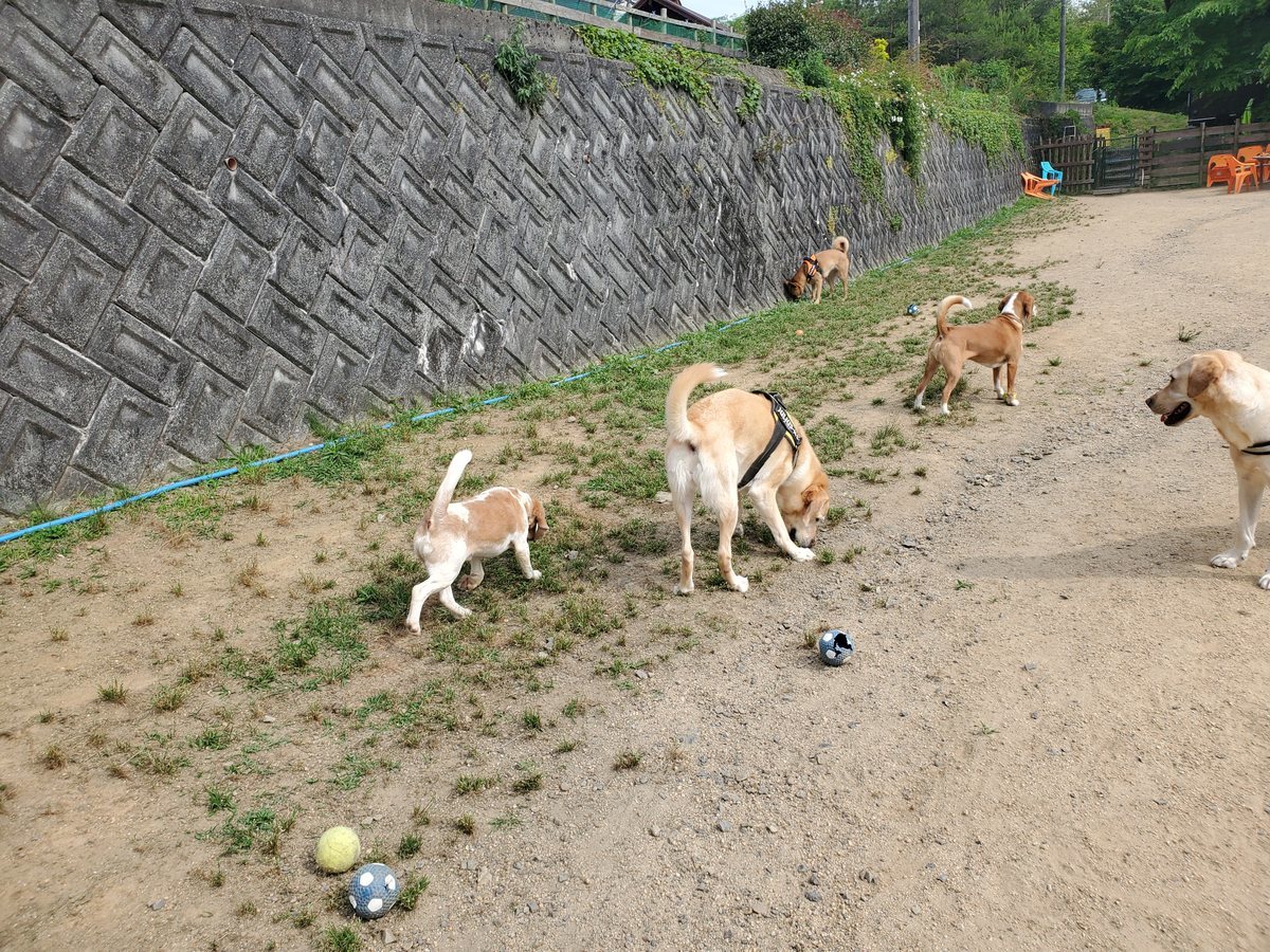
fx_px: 954
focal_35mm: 26
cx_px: 635
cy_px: 476
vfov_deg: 53.1
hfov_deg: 67.3
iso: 50
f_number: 2.4
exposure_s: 1/649
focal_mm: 4.3
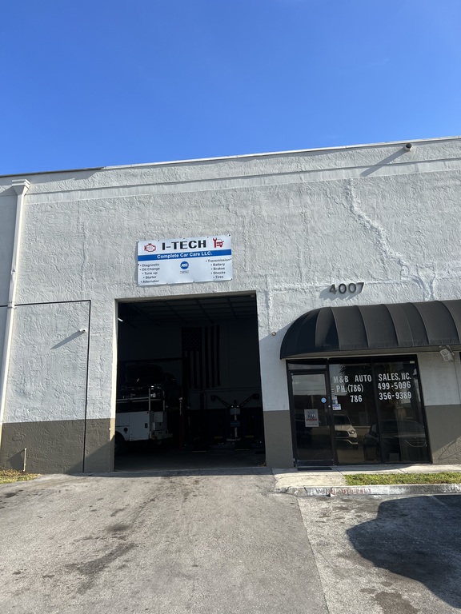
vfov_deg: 67.3
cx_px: 230
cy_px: 307
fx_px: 462
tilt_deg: +13.8
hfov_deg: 53.1
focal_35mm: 26
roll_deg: +1.9
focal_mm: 5.7
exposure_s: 1/2762
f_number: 1.5
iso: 50
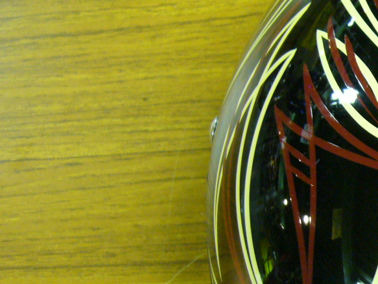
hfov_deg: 19.0
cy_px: 217
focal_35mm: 96
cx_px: 484
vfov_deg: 15.3
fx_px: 1049
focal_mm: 5.8
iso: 200
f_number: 2.8
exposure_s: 1/8
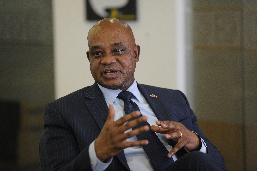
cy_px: 86
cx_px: 128
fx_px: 1141
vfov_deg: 8.6
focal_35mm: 160
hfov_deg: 12.8
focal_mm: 160
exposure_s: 1/500
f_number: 2.8
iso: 2000
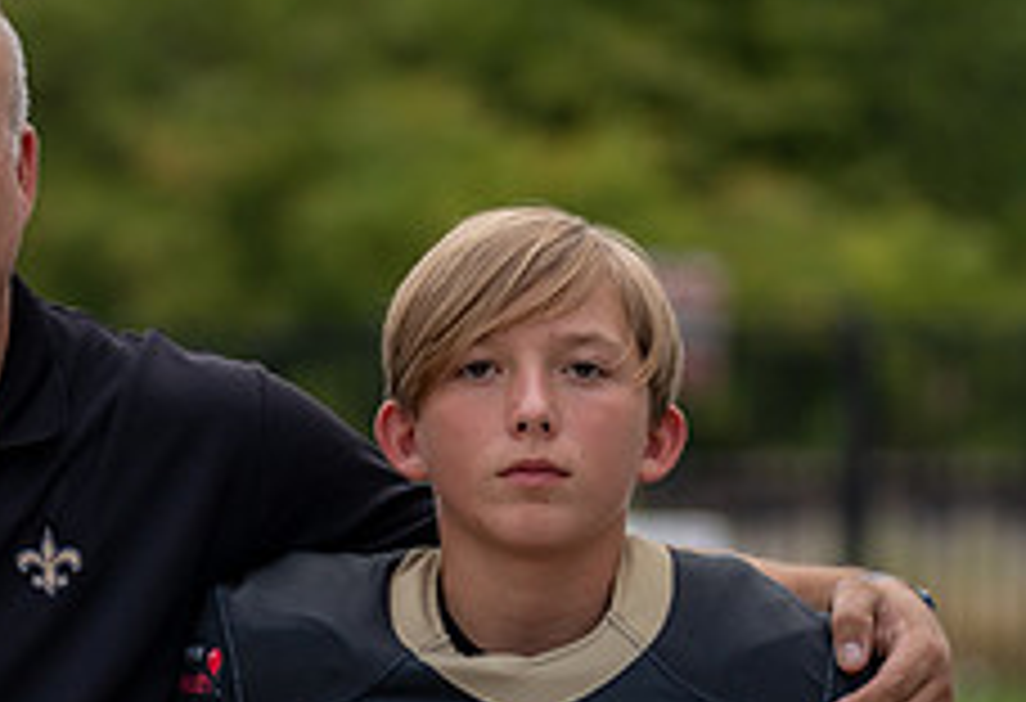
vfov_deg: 4.4
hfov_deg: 6.5
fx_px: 9079
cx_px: 218
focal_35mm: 316
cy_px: 627
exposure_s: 1/320
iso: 250
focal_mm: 118
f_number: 2.8
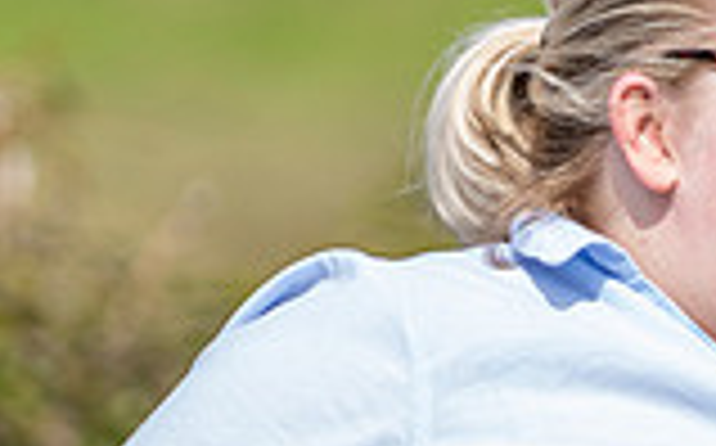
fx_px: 42786
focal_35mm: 2195
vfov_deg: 0.6
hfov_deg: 1.0
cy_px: 727
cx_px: 682
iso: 100
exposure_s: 1/1600
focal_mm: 300
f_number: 2.8
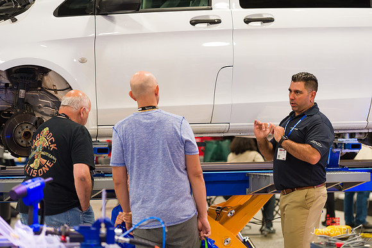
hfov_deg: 16.8
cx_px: 186
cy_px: 124
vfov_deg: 11.2
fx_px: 1260
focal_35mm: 122
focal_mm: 122
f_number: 3.2
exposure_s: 1/125
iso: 1600
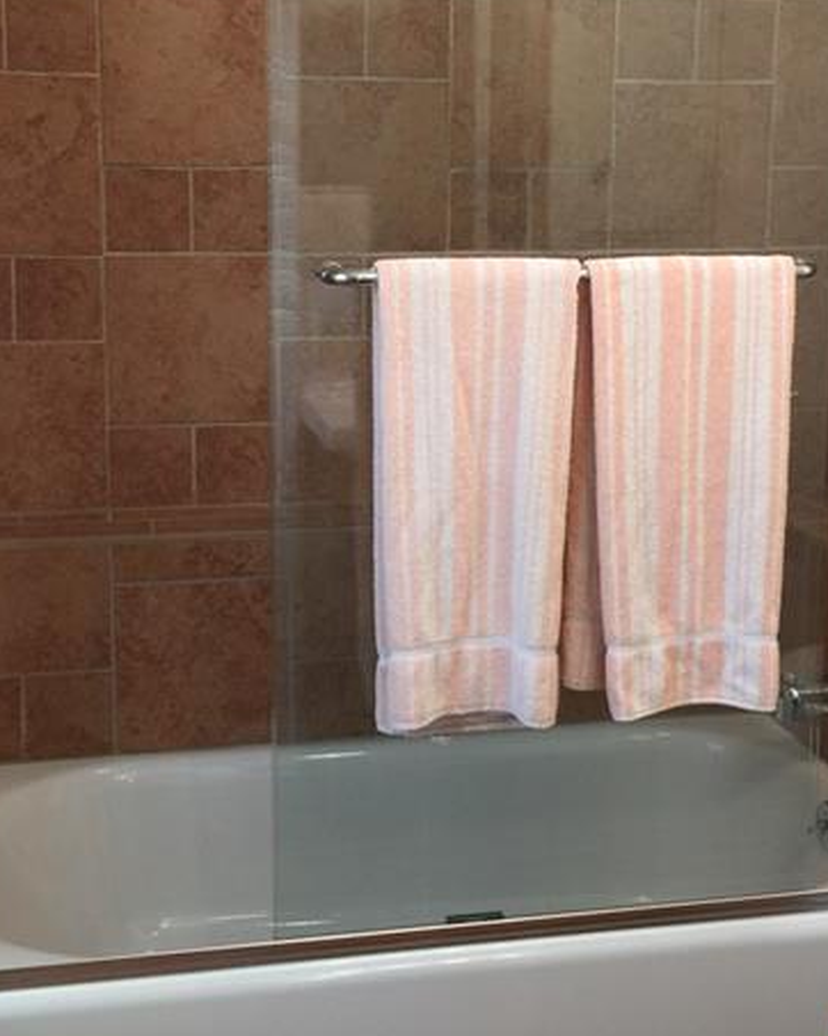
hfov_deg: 31.4
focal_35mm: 48
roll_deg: -0.5
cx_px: 377
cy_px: 416
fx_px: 1471
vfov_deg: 38.6
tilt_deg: -10.2
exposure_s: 1/15
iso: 32
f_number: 2.2
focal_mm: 4.15
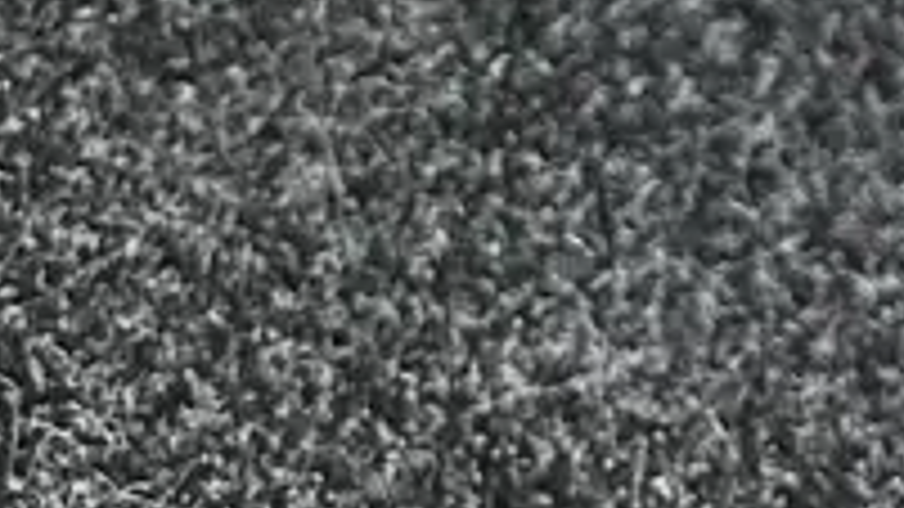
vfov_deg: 6.8
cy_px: -1614
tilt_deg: -53.8
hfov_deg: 14.4
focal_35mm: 133
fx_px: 3188
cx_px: 1565
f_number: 1.78
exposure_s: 1/50
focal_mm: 6.86
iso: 400
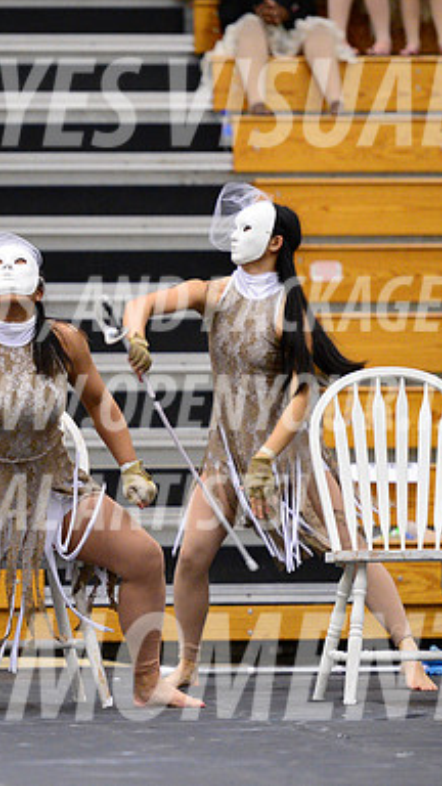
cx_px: -31
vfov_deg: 8.8
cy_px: 394
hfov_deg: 4.9
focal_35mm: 245
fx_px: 5105
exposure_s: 1/320
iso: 6400
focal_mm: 155
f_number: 2.8
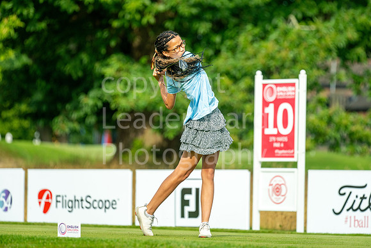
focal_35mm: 300
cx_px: 186
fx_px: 3092
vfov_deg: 4.6
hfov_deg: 6.9
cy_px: 124
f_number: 5
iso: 500
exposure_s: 1/2500
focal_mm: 300
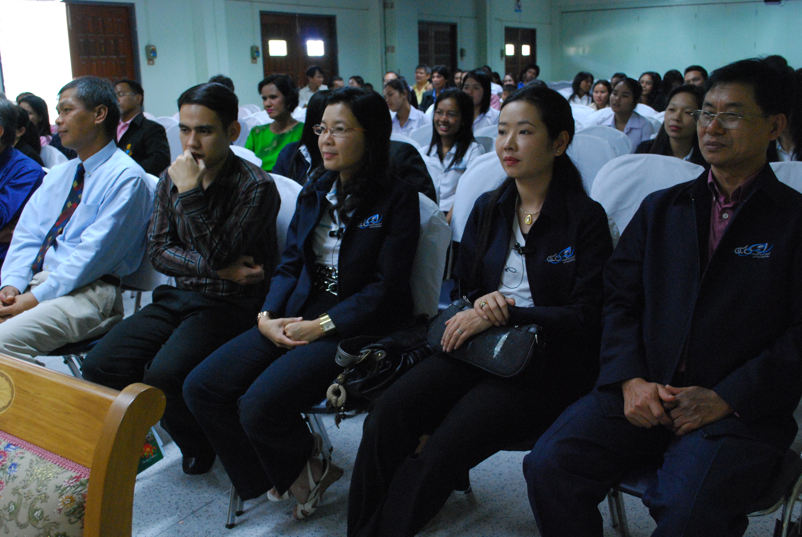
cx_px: 401
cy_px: 268
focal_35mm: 36
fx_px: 803
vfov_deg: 37.0
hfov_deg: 53.1
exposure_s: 1/25
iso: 1600
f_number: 5.6
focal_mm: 24
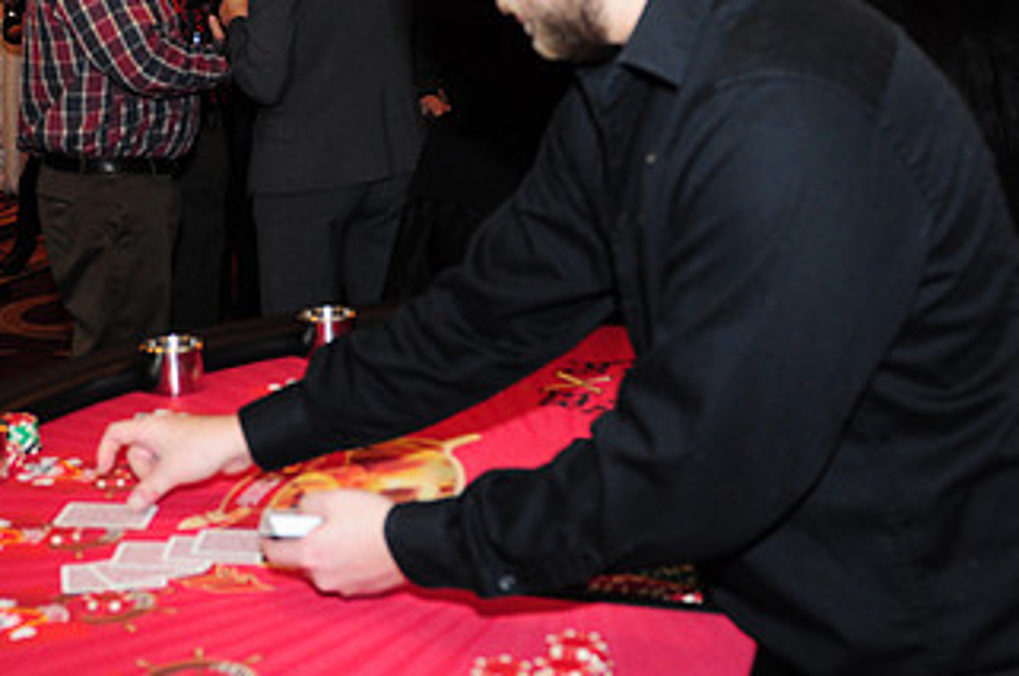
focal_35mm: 65
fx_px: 1837
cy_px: 205
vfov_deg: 20.8
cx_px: 238
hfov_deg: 30.4
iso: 800
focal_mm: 24
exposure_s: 1/60
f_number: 4
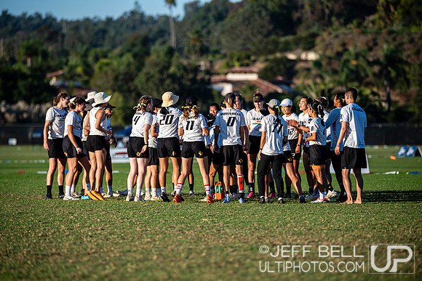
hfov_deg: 9.8
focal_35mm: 210
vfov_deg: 6.5
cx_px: 211
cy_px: 140
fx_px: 2462
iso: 140
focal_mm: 210
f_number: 3.2
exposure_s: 1/1250
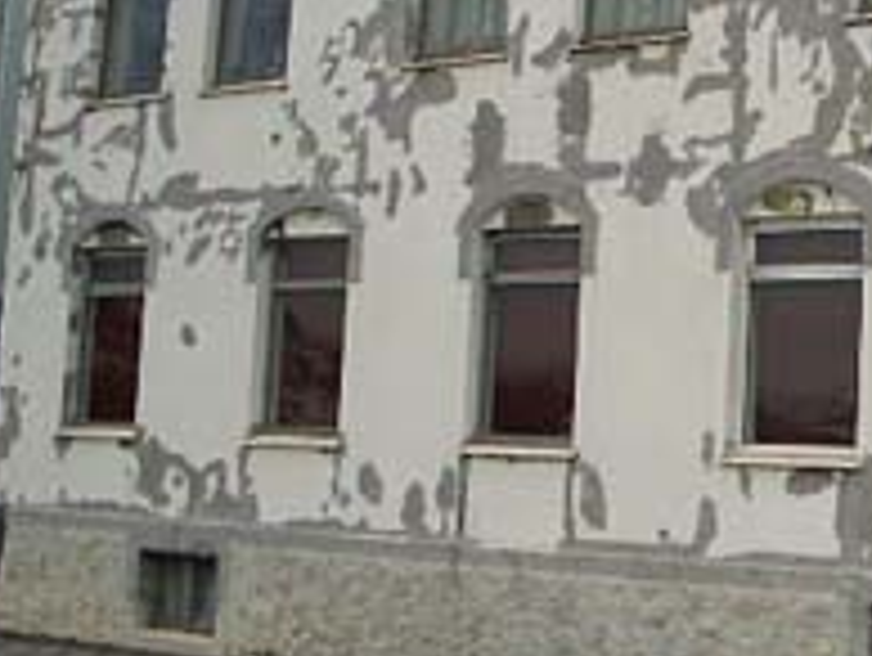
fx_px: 2043
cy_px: 175
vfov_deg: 18.2
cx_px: 872
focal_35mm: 81
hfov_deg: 23.1
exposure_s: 1/400
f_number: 4.3
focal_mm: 5.8
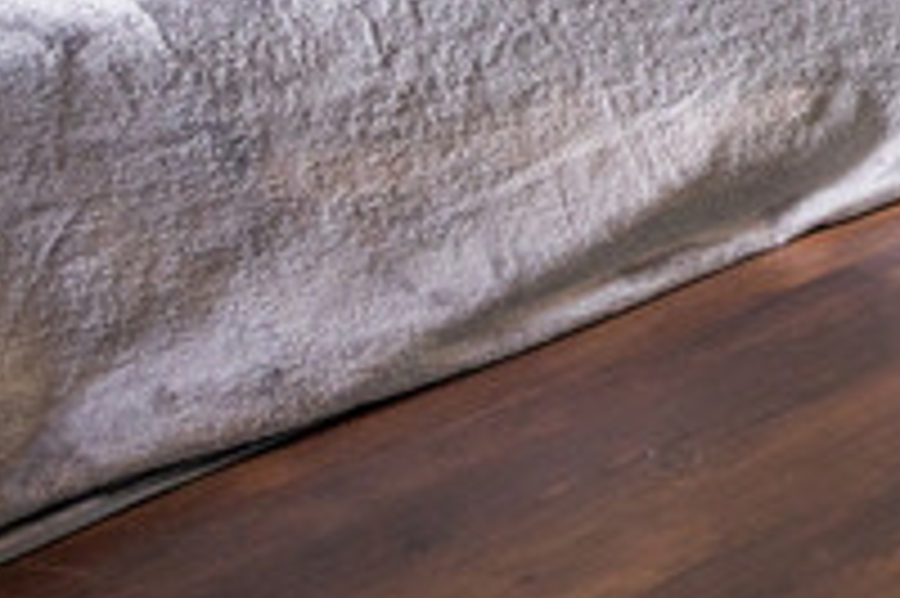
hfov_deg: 16.3
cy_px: -699
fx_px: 2112
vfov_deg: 13.2
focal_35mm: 85
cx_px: 1944
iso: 125
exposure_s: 1/40
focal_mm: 11
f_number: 4.5
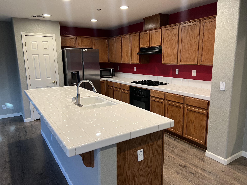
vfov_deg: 53.1
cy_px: 92
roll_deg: +0.6
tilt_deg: -10.1
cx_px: 124
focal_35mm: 26
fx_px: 186
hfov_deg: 67.3
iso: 100
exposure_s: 1/60
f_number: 1.5
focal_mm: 5.7
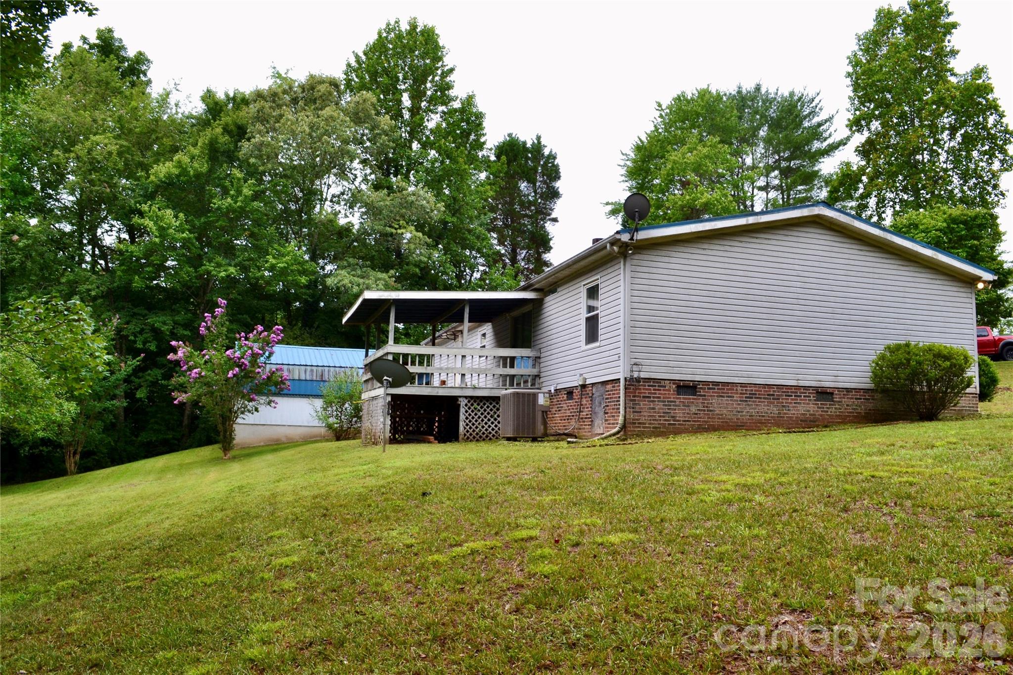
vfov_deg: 43.6
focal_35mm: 30
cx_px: 506
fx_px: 844
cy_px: 338
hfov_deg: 61.9
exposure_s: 1/200
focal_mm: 20
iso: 400
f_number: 10
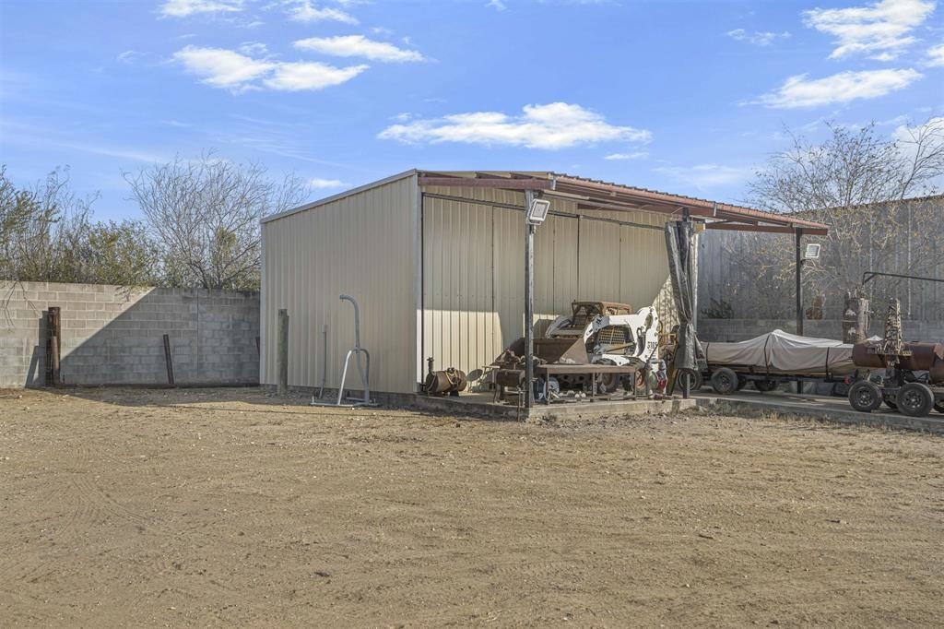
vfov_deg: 37.8
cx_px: 472
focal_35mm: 35
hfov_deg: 54.4
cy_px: 314
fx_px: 917
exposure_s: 1/125
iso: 200
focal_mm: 35
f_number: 9
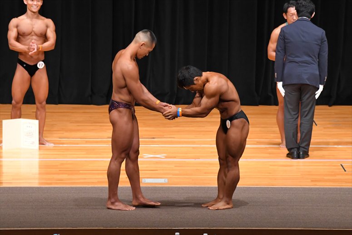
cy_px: 118
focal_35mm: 217
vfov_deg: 6.3
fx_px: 2121
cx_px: 176
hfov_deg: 9.5
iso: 5000
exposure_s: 1/400
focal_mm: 145
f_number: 5.6
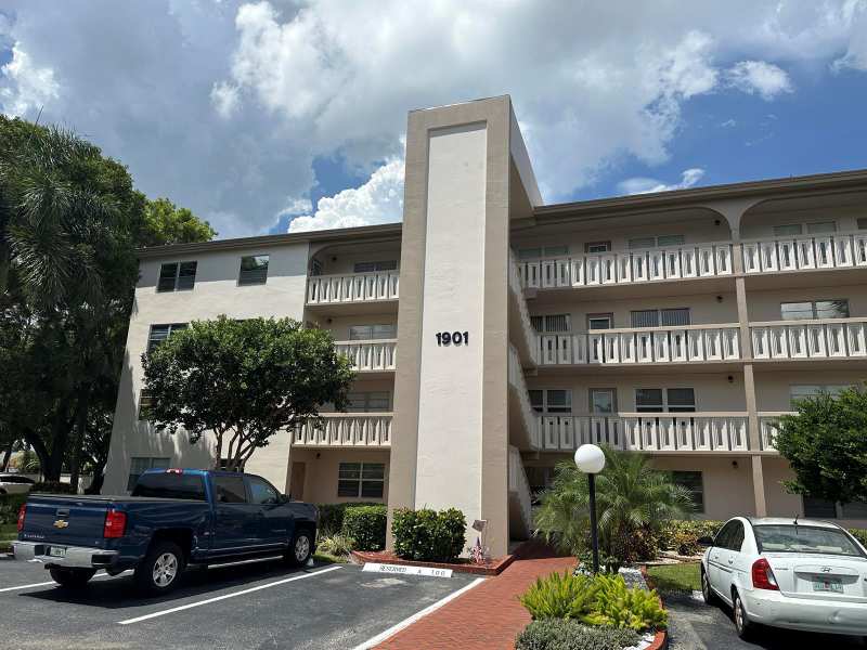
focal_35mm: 24
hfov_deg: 71.6
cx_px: 434
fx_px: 601
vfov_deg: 56.8
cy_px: 325
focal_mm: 6.86
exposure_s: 1/7576
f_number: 1.78
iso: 80
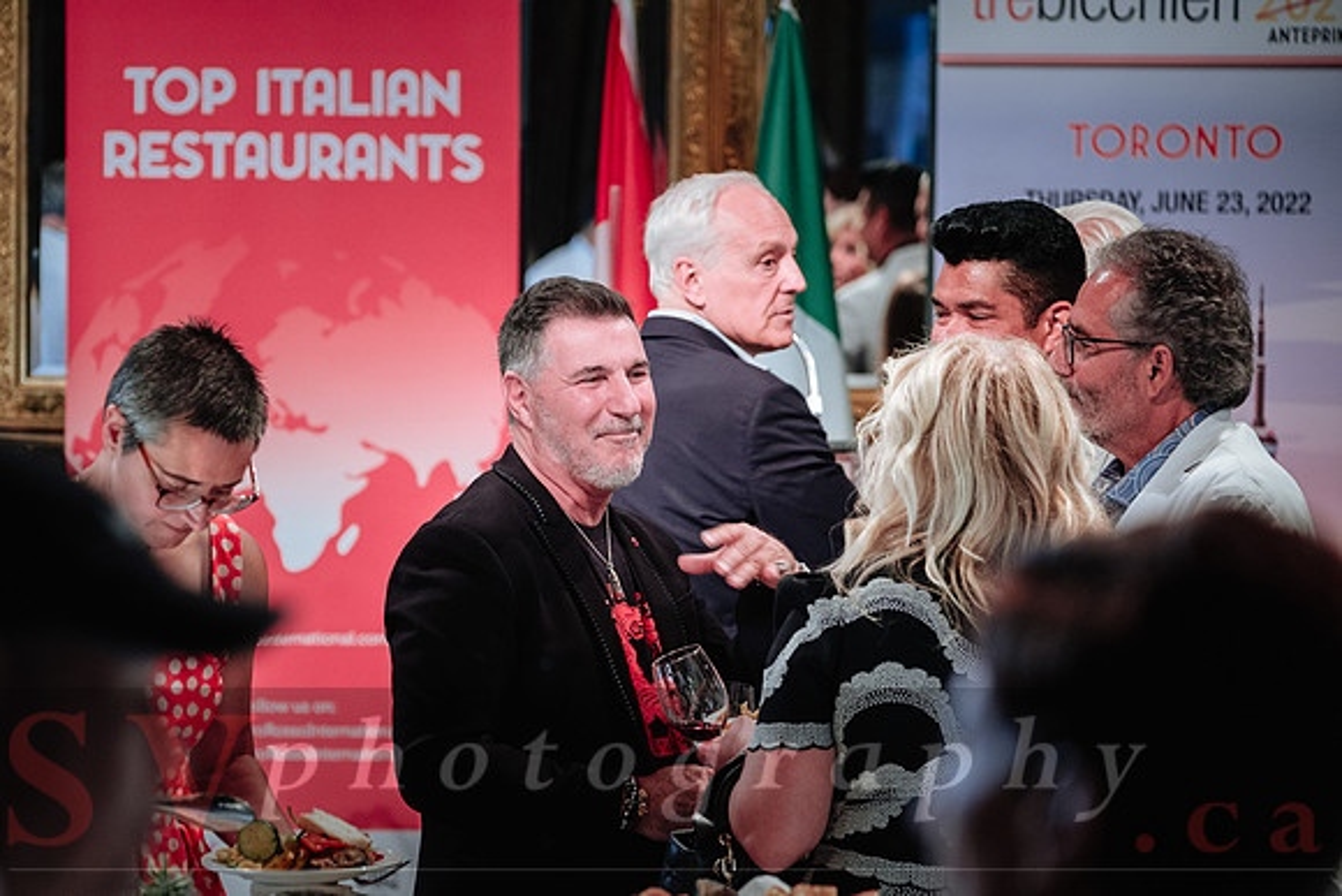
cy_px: 501
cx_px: 591
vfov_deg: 8.0
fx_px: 6383
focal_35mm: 171
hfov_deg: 12.0
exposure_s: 1/125
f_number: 2.8
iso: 1600
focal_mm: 102.2
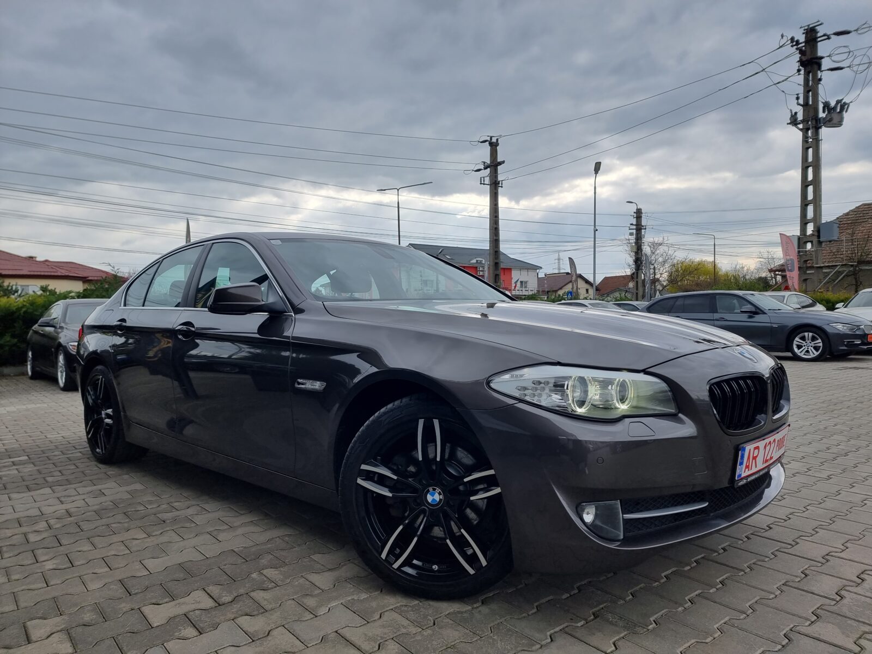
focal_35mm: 24
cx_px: 436
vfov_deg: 56.8
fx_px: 605
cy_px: 327
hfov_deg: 71.6
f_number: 1.8
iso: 50
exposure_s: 1/330
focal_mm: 6.7
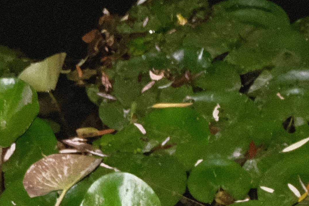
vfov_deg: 7.3
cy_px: 409
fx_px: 1545
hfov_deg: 11.3
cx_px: 339
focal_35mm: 180
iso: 3200
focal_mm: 21.1
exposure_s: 1/30
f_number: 4
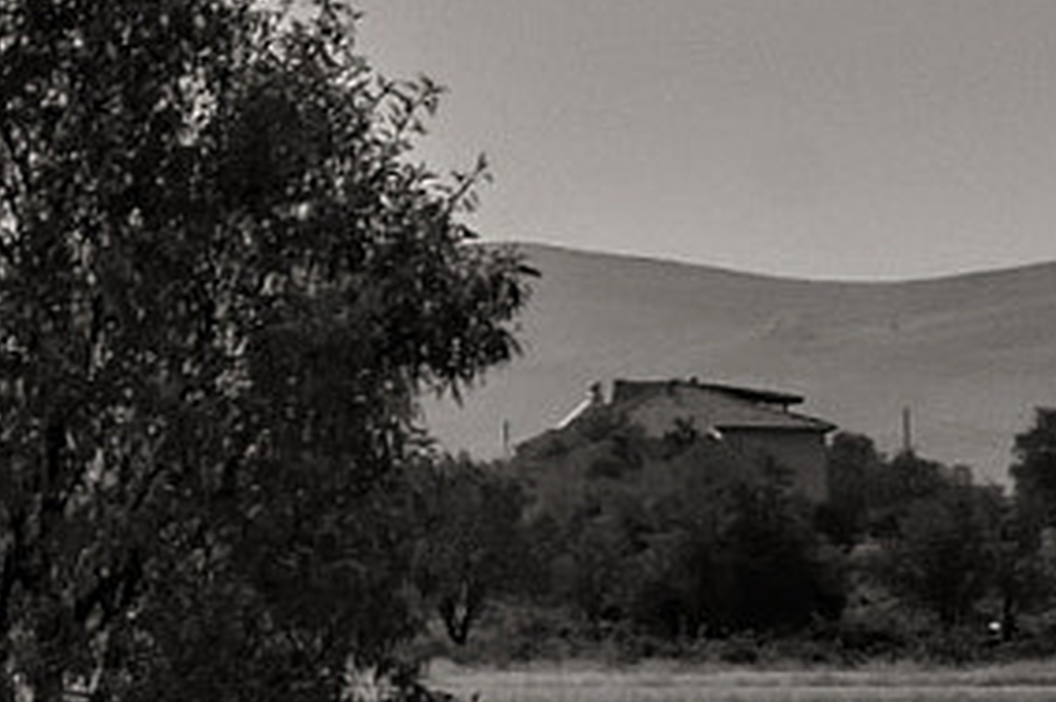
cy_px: 293
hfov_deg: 5.4
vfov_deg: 3.7
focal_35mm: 373
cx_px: -1041
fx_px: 10929
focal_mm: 44
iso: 200
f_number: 8
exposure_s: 1/1000
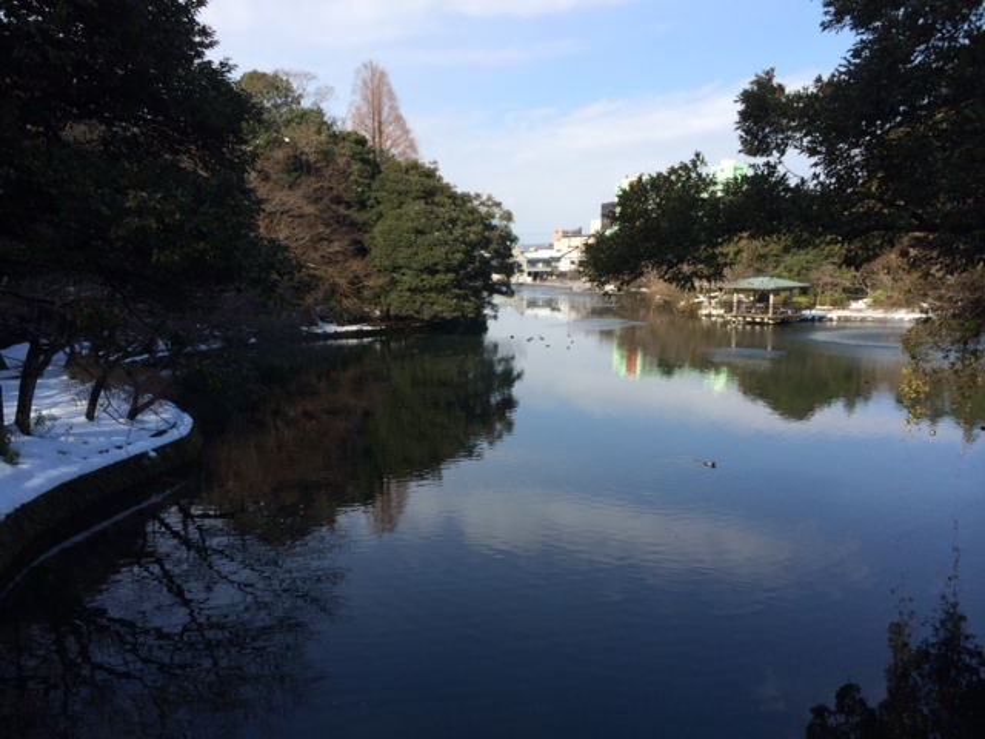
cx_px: 492
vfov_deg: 46.8
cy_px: 370
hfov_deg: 60.0
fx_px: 854
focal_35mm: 30
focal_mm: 4.12
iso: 32
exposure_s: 1/1580
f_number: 2.2
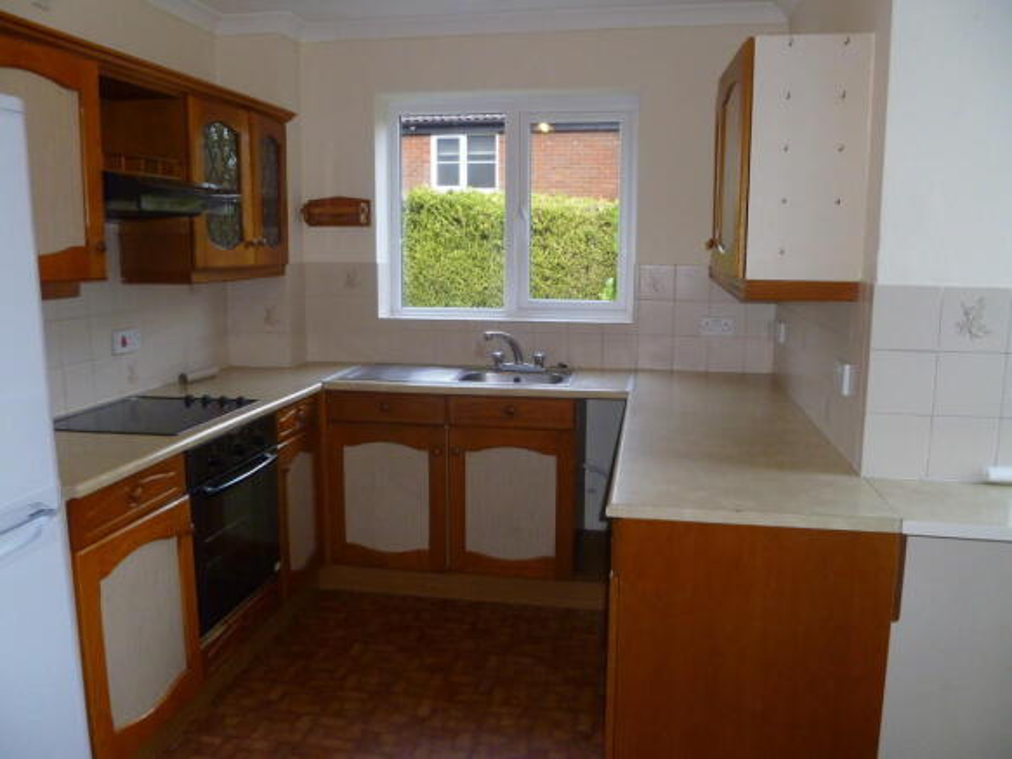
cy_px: 380
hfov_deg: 63.5
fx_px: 818
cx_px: 506
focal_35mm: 28
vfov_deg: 49.7
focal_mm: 5
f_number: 3.3
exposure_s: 1/30
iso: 320
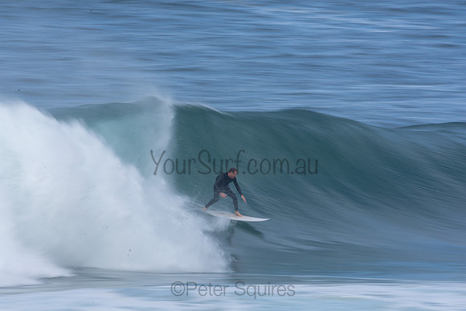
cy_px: 156
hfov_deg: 2.7
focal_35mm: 750
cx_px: 233
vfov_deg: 1.8
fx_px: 9710
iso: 100
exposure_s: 1/25
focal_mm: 500
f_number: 25
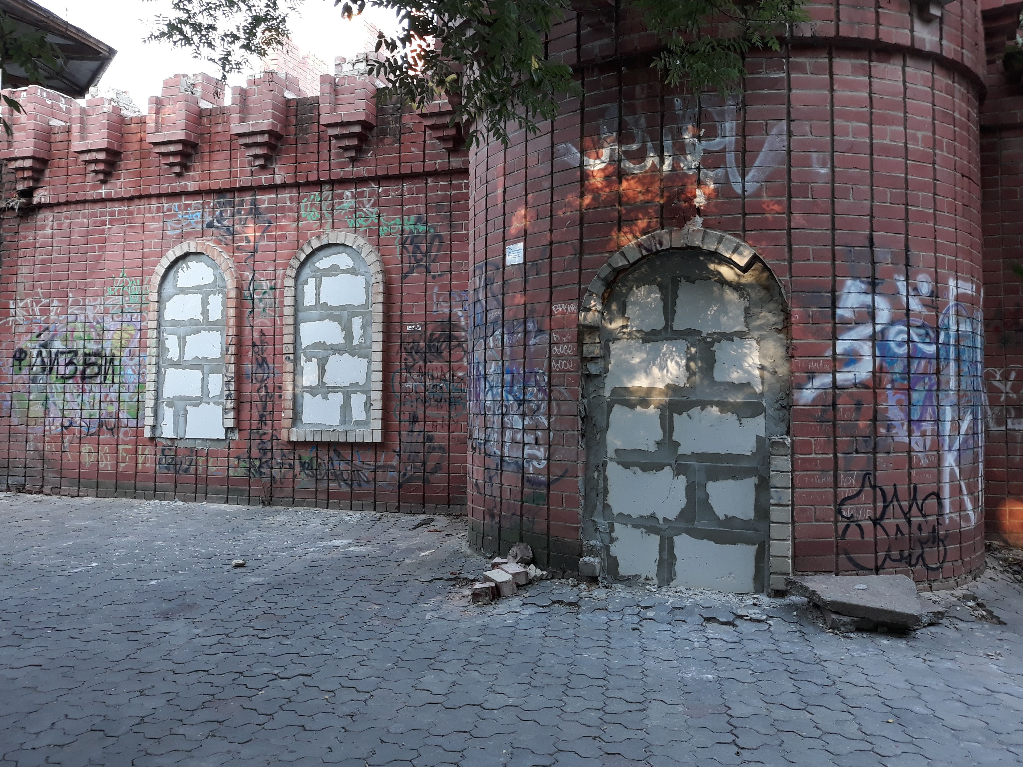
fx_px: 857
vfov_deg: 48.2
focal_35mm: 29
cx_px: 488
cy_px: 358
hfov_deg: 61.6
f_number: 1.7
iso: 50
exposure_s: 1/50
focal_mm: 3.71
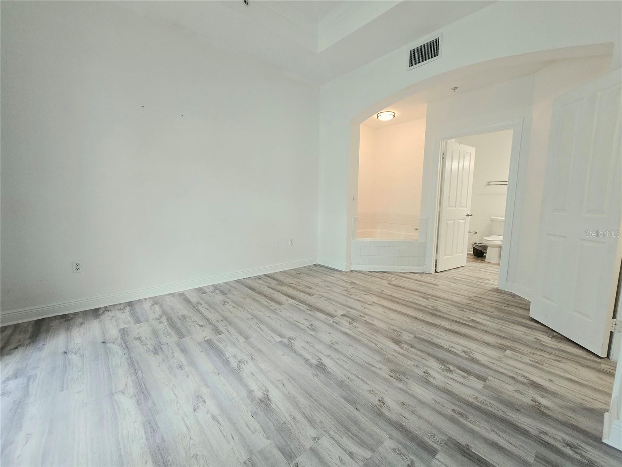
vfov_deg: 89.9
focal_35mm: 13
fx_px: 234
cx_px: 311
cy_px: 234
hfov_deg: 106.2
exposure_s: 1/60
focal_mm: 2.2
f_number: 2.2
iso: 200
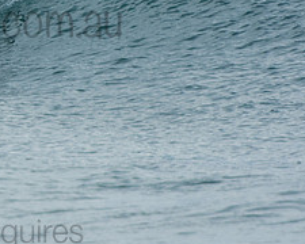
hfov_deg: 1.3
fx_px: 13116
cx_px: -22
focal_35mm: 1453
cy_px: 6
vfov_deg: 1.1
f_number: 5.6
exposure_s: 1/1000
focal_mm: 400
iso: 400
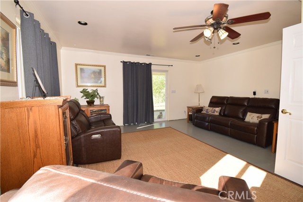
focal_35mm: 15
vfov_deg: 77.4
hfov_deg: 100.4
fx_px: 126
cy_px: 101
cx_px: 152
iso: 360
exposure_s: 1/125
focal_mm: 10
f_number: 5.6
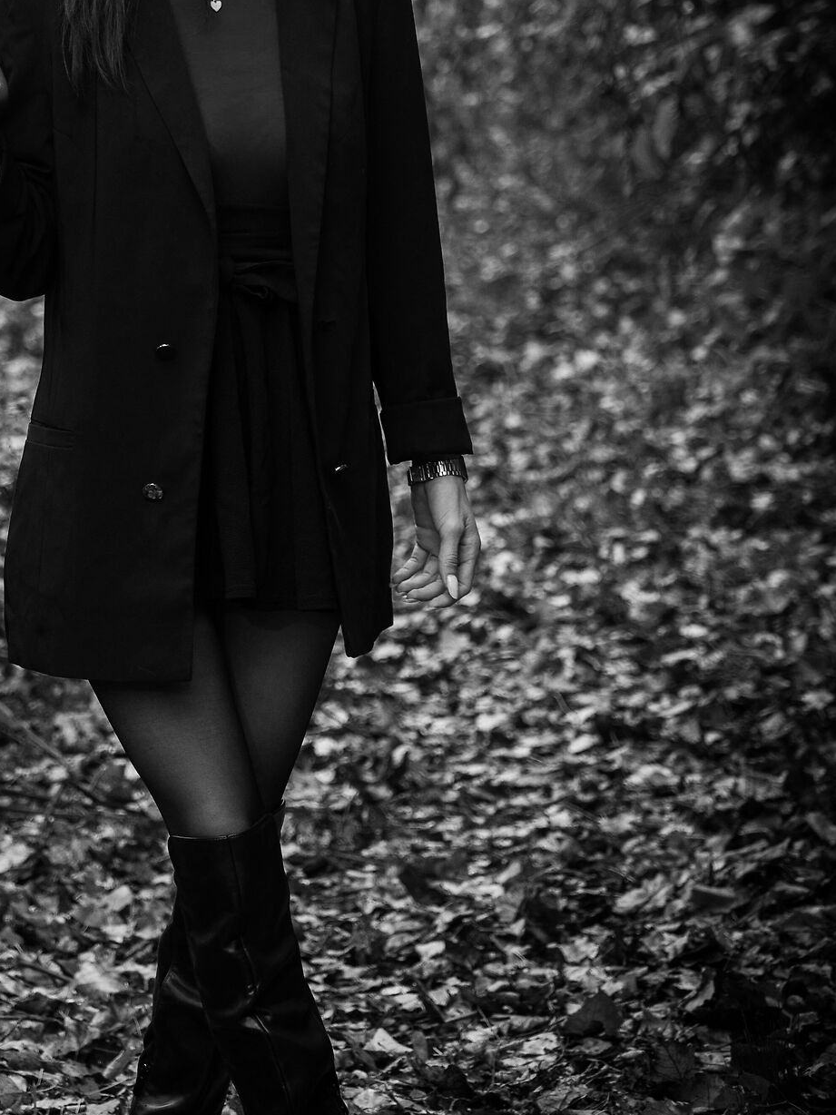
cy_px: 380
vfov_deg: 9.2
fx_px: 6923
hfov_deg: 6.9
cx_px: 102
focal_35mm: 215
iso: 100
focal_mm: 55
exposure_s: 1/125
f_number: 2.8
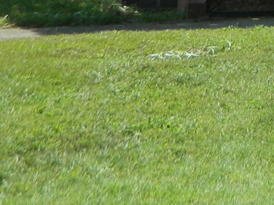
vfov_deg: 5.9
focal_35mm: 242
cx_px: 642
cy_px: -299
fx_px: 1915
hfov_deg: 7.7
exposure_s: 1/500
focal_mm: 8.4
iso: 80
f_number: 3.6
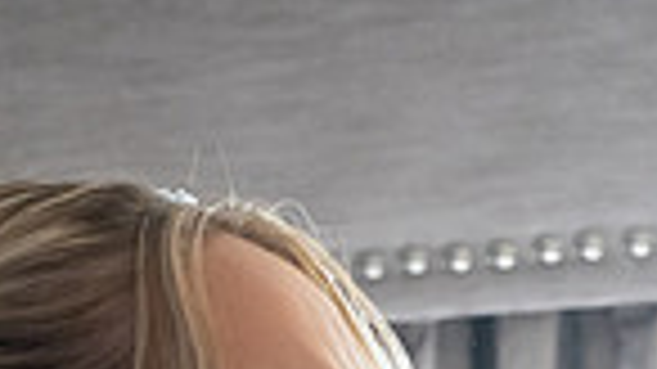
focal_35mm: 220
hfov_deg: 9.7
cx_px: -127
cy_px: 1162
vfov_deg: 5.2
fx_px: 3831
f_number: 5.6
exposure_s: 1/250
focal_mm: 39
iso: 2500
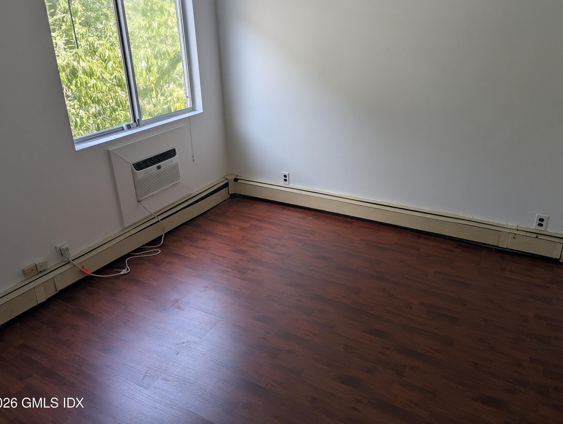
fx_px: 440
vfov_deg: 51.3
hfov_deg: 65.2
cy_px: 186
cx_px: 294
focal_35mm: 27
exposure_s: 1/79.4
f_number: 1.85
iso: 39
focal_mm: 6.81
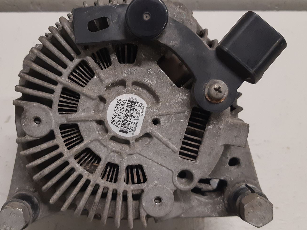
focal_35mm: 41
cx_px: 120
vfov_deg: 35.1
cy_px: 116
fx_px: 364
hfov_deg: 45.5
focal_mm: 3.93
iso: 200
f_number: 1.7
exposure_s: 1/50
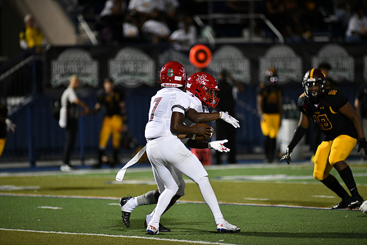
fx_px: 3059
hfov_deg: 6.9
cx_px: 184
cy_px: 122
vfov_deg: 4.6
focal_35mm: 300
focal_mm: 300
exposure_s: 1/1000
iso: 2800
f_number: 2.8
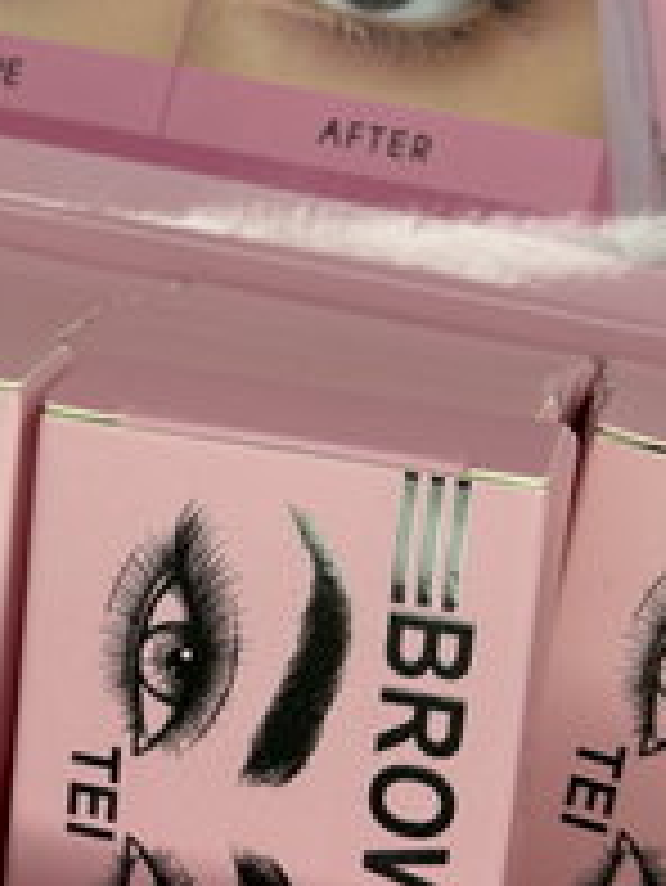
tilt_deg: -10.8
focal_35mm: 130
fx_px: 3331
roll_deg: -3.9
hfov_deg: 11.2
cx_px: -81
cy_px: 403
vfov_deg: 15.2
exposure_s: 1/100
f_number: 1.78
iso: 50
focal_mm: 6.76
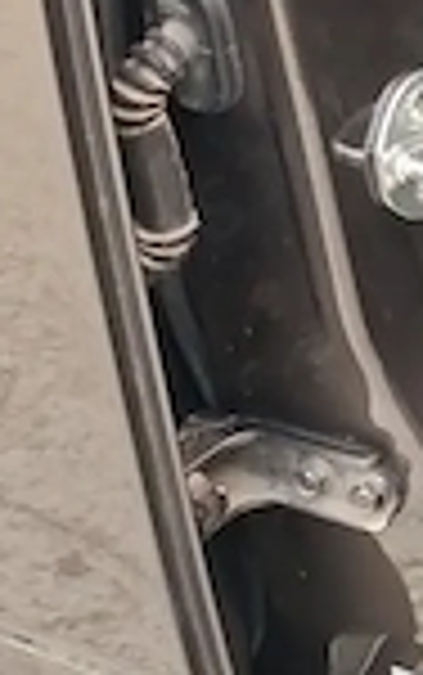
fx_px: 2393
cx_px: 1292
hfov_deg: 8.4
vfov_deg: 14.6
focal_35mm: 130
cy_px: -423
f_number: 1.8
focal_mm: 5.54
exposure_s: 1/30
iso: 320
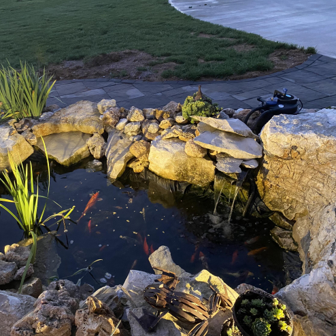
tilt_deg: -34.9
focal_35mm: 31
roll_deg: +3.0
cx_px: 117
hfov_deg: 51.7
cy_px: 167
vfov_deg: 52.5
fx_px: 340
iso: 800
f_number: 1.8
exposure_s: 1/30
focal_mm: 4.25
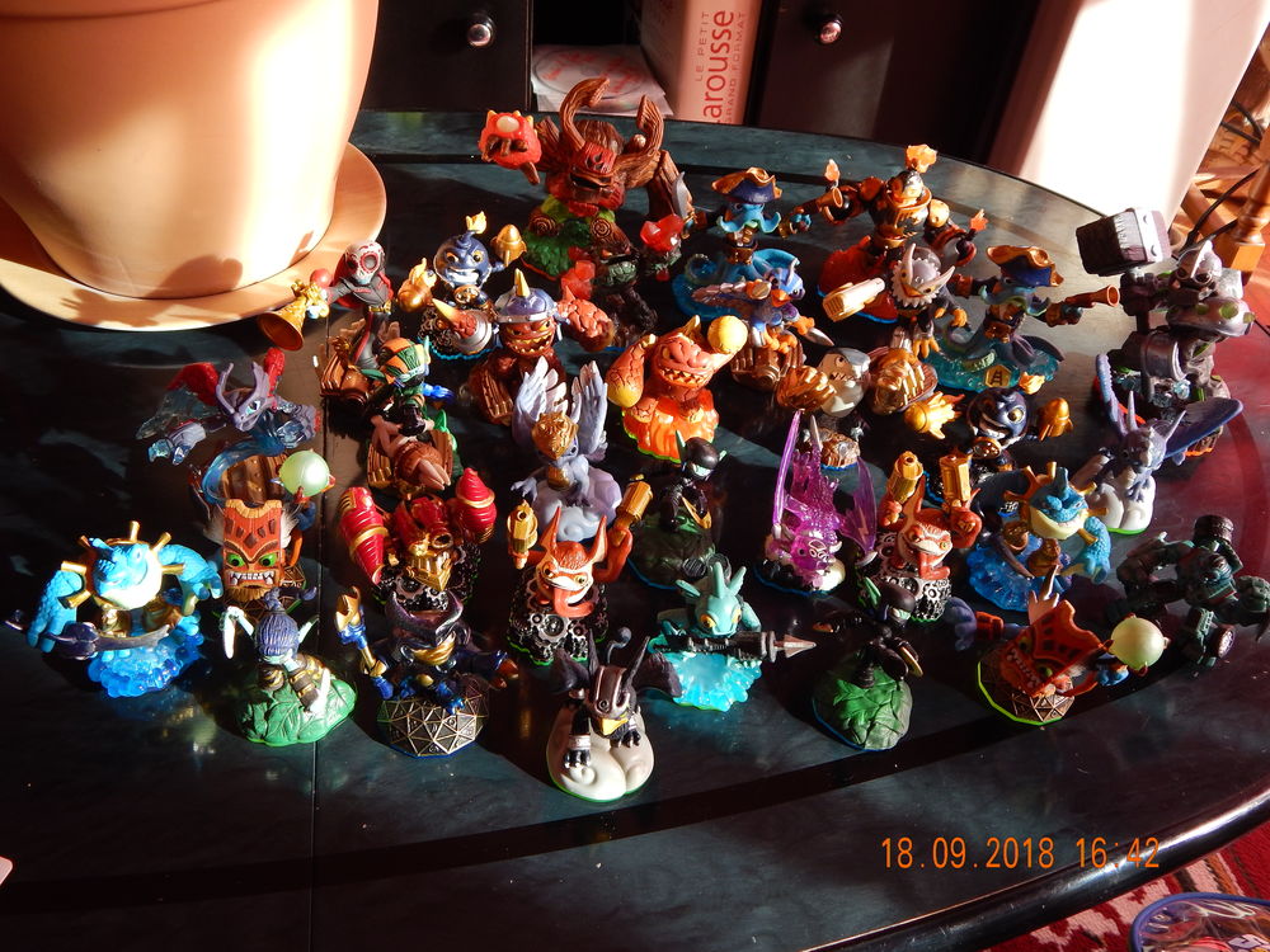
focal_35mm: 31
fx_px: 1137
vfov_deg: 45.4
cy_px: 476
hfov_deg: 58.4
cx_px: 635
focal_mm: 5.6
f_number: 3.2
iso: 125
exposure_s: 1/50
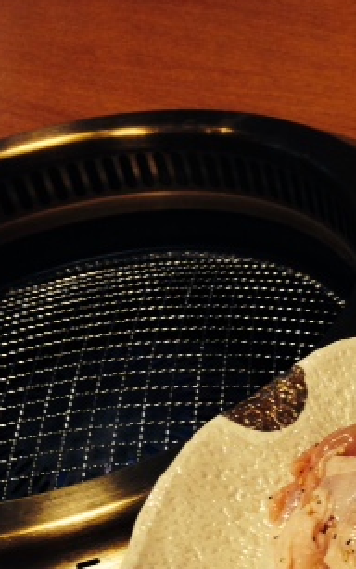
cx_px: 360
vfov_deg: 27.2
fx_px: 1133
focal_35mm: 73
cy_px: 510
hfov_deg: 17.4
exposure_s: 1/20
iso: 125
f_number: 2.4
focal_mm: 4.12
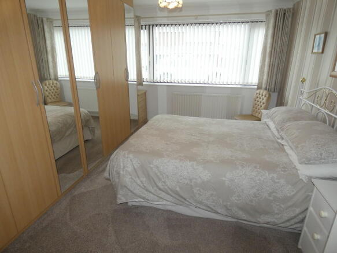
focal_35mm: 20
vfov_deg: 66.0
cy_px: 126
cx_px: 168
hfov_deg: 81.8
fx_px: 195
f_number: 2.8
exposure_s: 1/60
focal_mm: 3.6
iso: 160
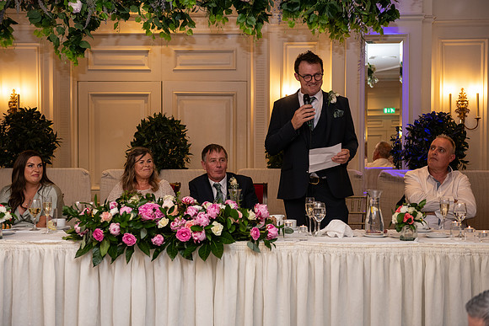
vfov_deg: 24.6
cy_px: 163
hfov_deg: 36.2
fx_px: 747
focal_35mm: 55
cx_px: 244
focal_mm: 55
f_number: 3.5
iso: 640
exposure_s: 1/160
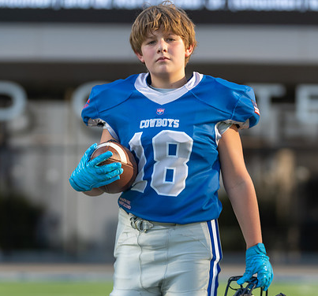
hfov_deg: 8.4
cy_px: 191
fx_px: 2161
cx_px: 184
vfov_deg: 7.9
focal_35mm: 215
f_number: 2.8
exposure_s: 1/640
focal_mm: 118
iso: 100
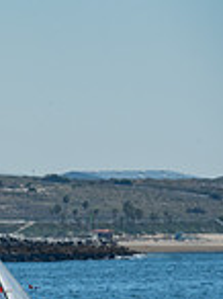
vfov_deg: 2.4
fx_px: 7254
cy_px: 298
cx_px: -356
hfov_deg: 1.8
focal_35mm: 842
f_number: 8
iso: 100
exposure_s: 1/500
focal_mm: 220
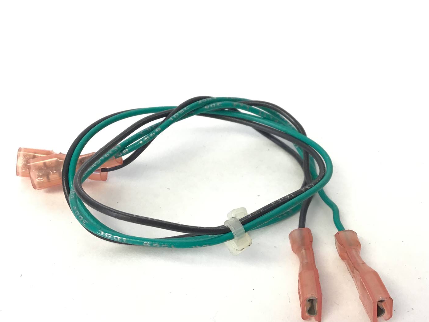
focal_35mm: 45
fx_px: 558
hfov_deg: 42.1
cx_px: 216
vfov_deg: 32.1
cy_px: 194
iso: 25
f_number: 2.4
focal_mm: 3.3
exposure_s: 1/33
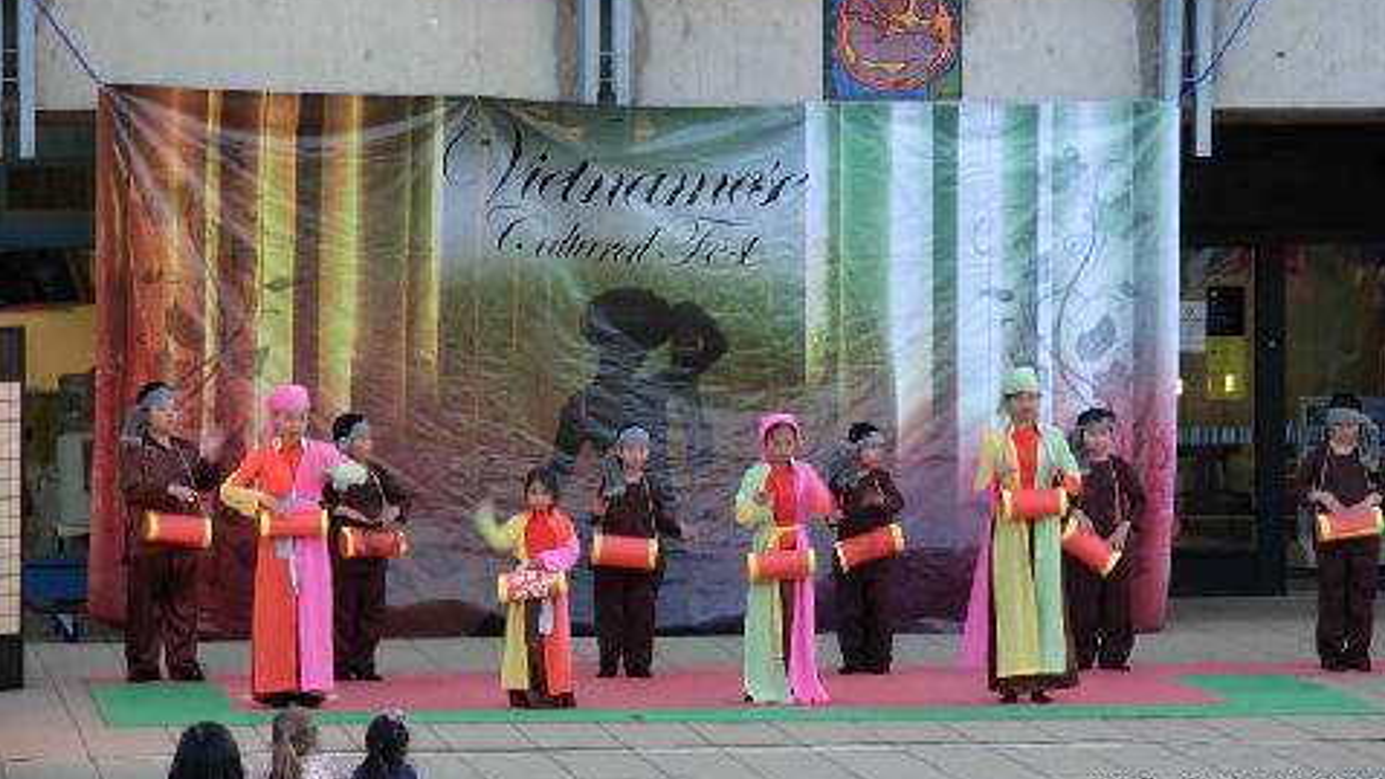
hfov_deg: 10.4
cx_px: 692
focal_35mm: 208
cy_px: 292
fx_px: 7640
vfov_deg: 5.8
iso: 79
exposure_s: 1/19
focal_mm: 31.4
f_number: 5
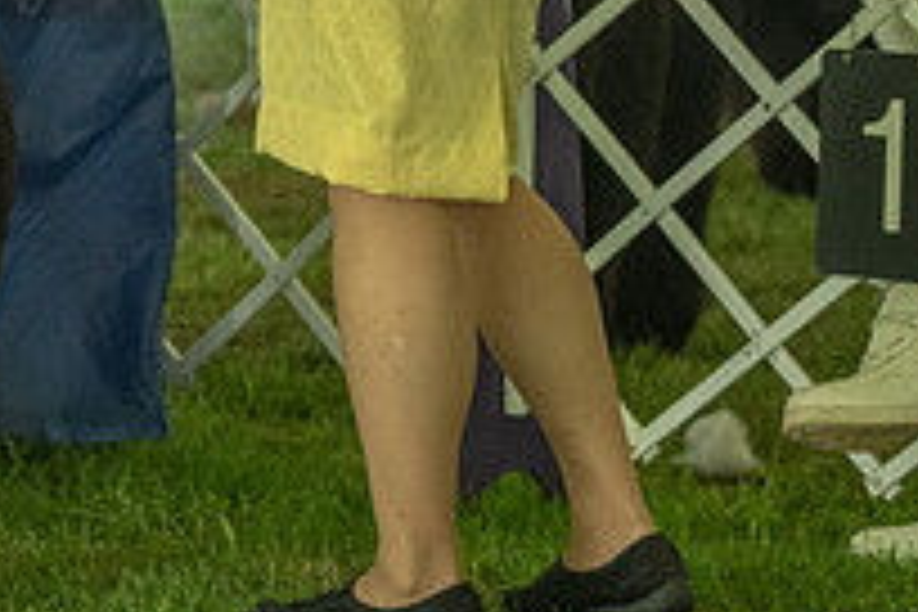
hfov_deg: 6.9
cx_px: -122
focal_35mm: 299
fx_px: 7624
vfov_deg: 4.6
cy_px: -79
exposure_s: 1/1000
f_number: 5
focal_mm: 105
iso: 5000
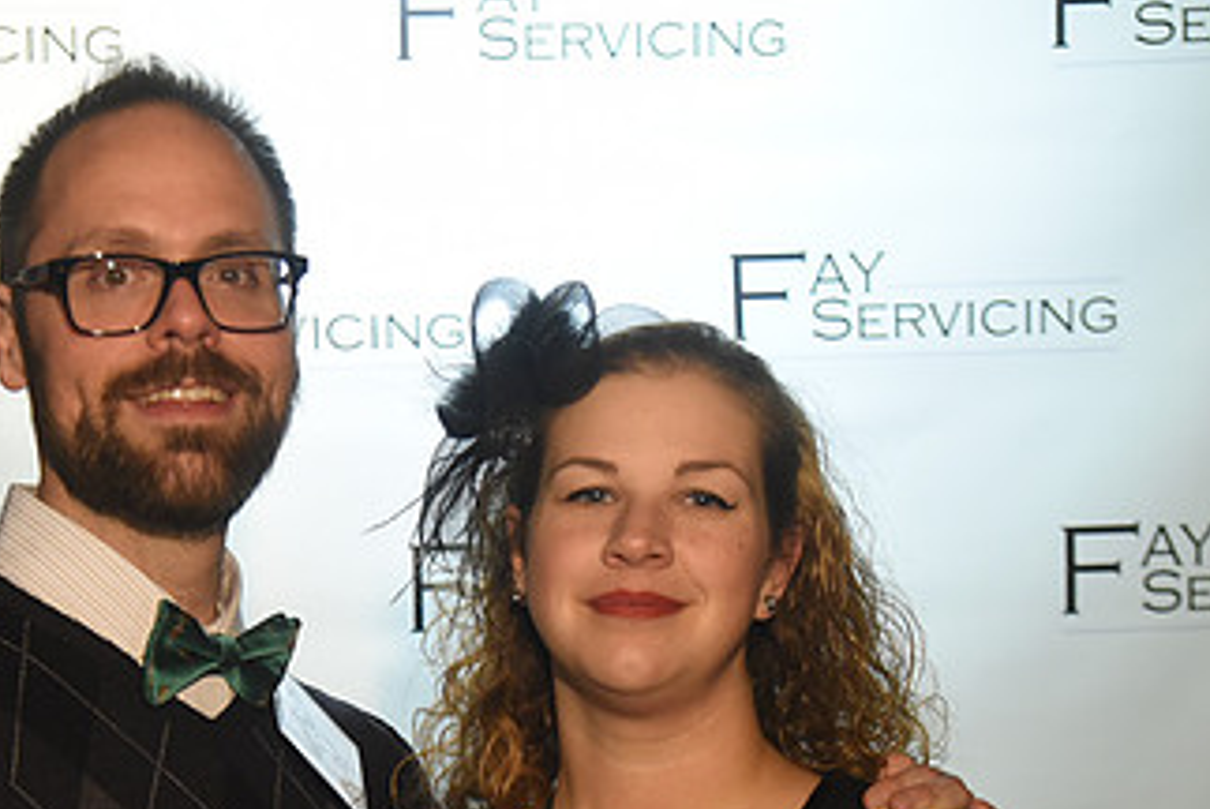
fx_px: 3499
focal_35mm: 104
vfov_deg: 13.1
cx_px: 337
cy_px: 713
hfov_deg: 19.5
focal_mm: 58
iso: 2500
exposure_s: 1/200
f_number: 4.5
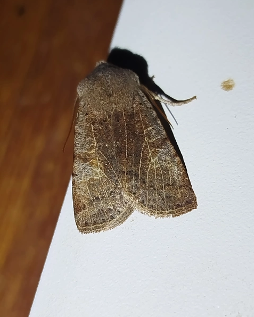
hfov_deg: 17.5
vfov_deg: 21.7
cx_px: 127
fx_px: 827
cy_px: 162
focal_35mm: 88
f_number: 1.7
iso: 80
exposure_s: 1/50
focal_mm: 5.31
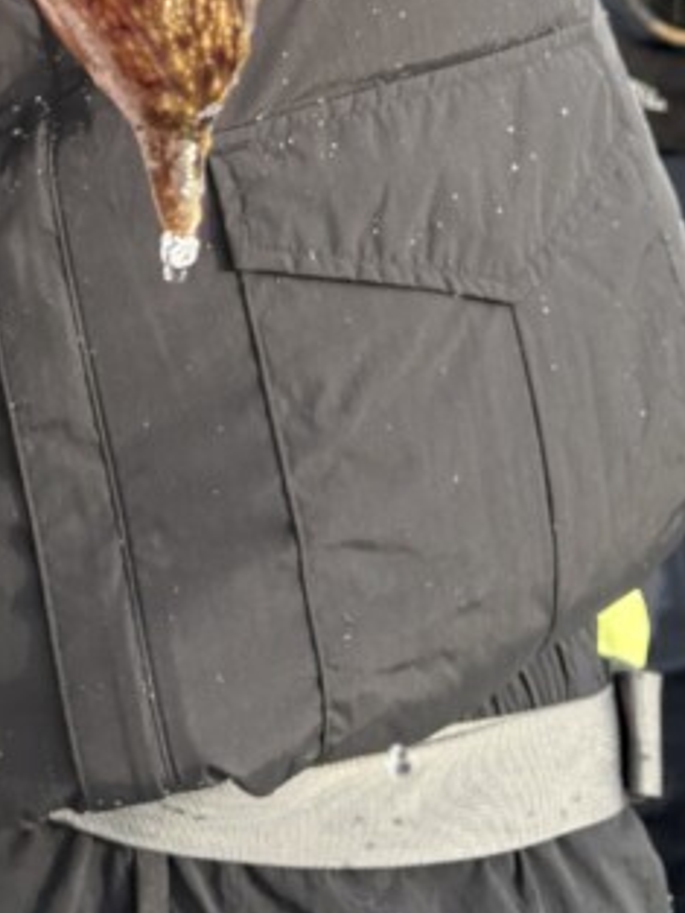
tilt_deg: -1.1
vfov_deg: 20.7
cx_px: -35
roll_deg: -2.7
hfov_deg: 17.3
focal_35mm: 83
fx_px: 2188
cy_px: -382
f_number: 1.6
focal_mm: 5.96
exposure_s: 1/612
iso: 64
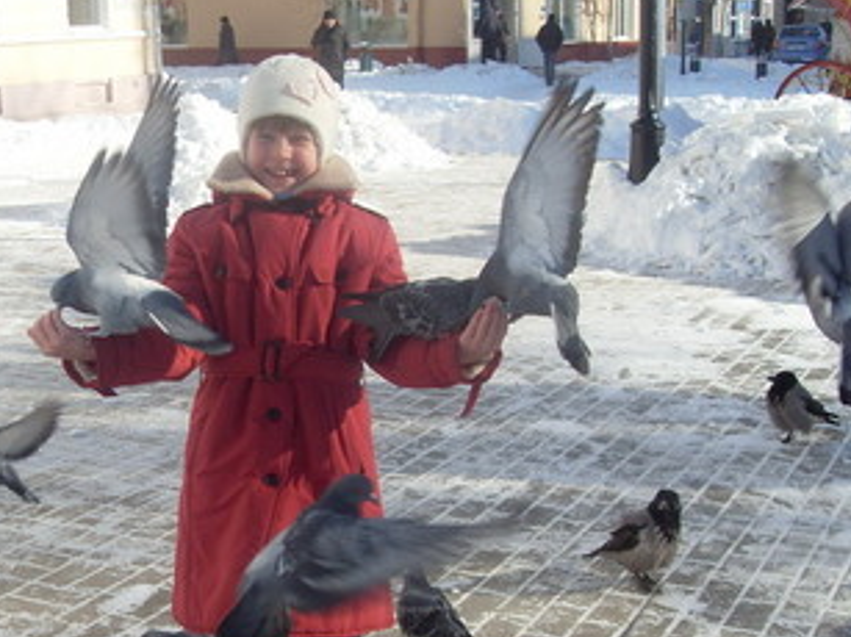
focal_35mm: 57
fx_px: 1401
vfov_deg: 25.4
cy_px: 461
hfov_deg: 33.5
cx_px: 280
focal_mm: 6.3
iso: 80
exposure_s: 1/250
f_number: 7
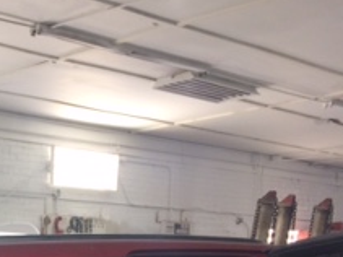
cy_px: 381
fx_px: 871
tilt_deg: -5.3
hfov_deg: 20.2
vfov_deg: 15.5
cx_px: -114
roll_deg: +2.2
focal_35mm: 88
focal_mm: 4.15
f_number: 2.2
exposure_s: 1/40
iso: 32
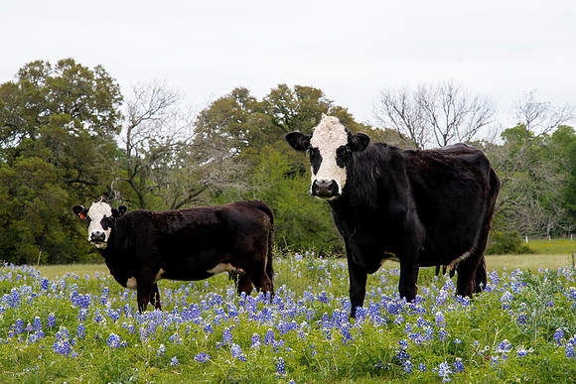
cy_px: 192
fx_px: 1920
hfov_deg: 17.1
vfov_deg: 11.4
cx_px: 288
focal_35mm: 120
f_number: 10
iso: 200
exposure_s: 1/80
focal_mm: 80
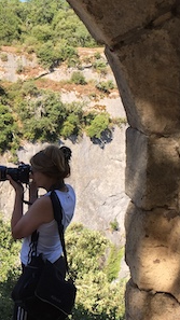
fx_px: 603
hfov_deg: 16.4
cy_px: 180
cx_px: -26
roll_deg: +1.9
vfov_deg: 29.7
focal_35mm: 71
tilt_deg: -11.3
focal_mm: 4.15
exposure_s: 1/1014
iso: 32
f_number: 2.2
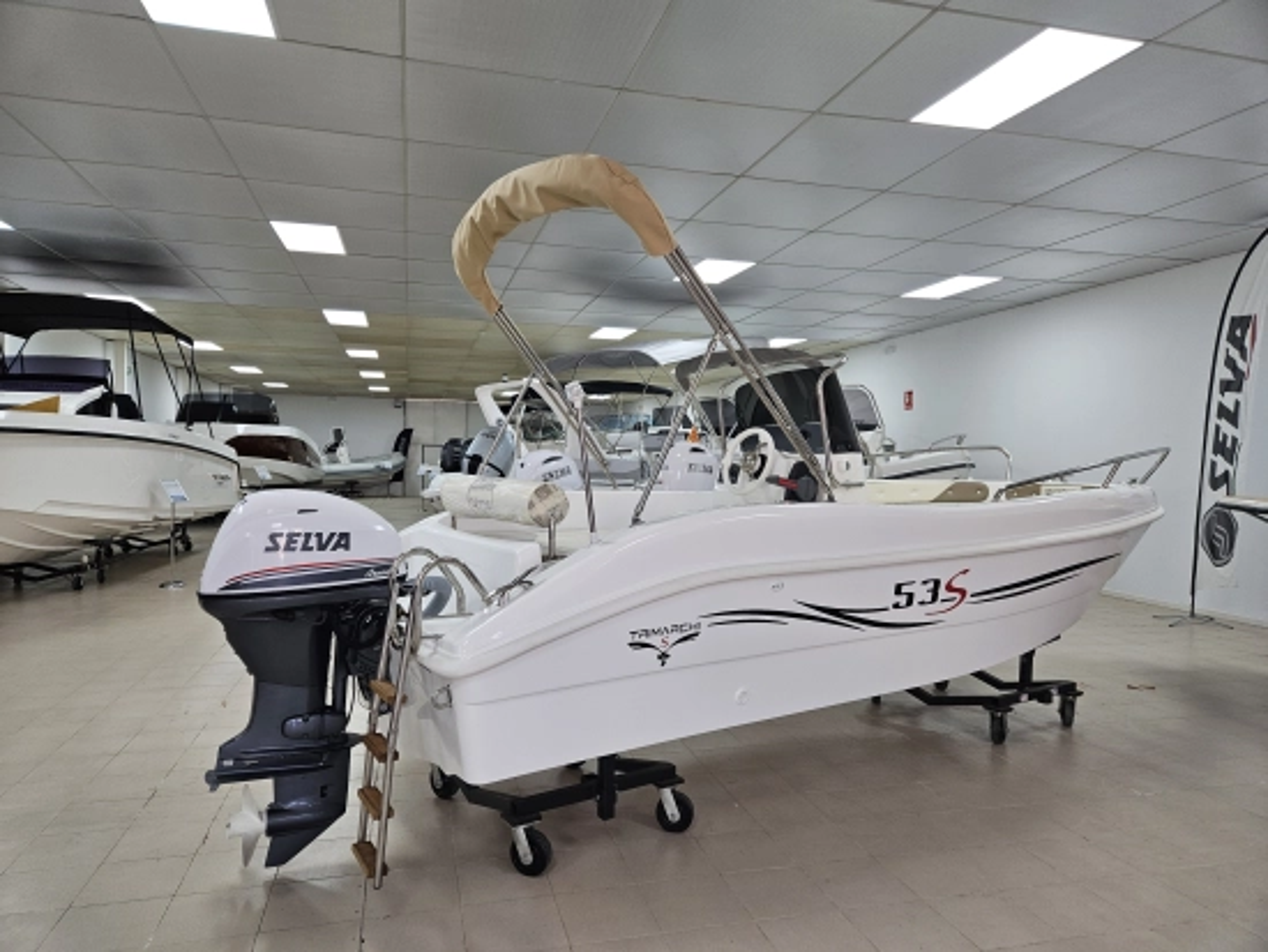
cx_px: 634
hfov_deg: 73.9
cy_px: 476
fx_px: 843
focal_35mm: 23
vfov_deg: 58.9
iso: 64
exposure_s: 1/100
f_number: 1.8
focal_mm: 5.4
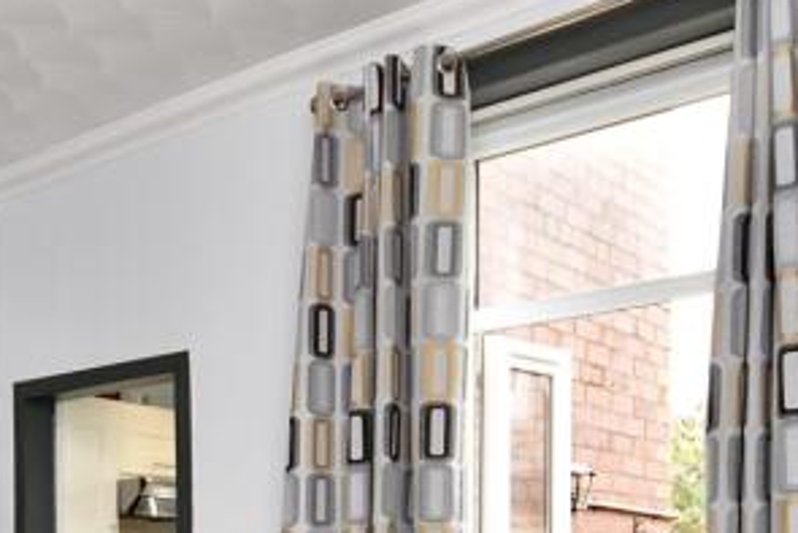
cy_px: 607
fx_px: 1153
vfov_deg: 24.1
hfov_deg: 36.3
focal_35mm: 52
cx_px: 116
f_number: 4
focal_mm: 10
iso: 450
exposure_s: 1/60
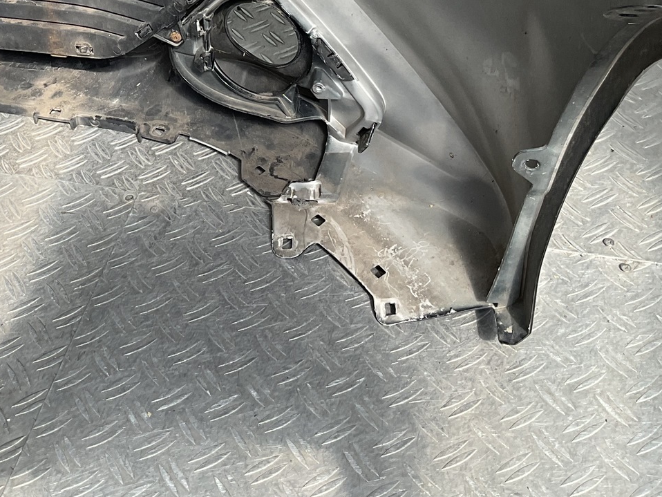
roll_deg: +9.3
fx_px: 1167
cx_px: 103
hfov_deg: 30.6
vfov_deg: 22.9
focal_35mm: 61
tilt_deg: -32.0
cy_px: -25
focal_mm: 3
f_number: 1.8
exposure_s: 1/302
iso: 16
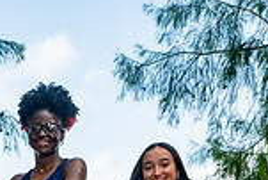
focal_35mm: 113
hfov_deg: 17.9
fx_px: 842
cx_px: 39
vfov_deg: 10.8
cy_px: 390
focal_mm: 38
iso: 200
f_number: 7.1
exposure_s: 1/200
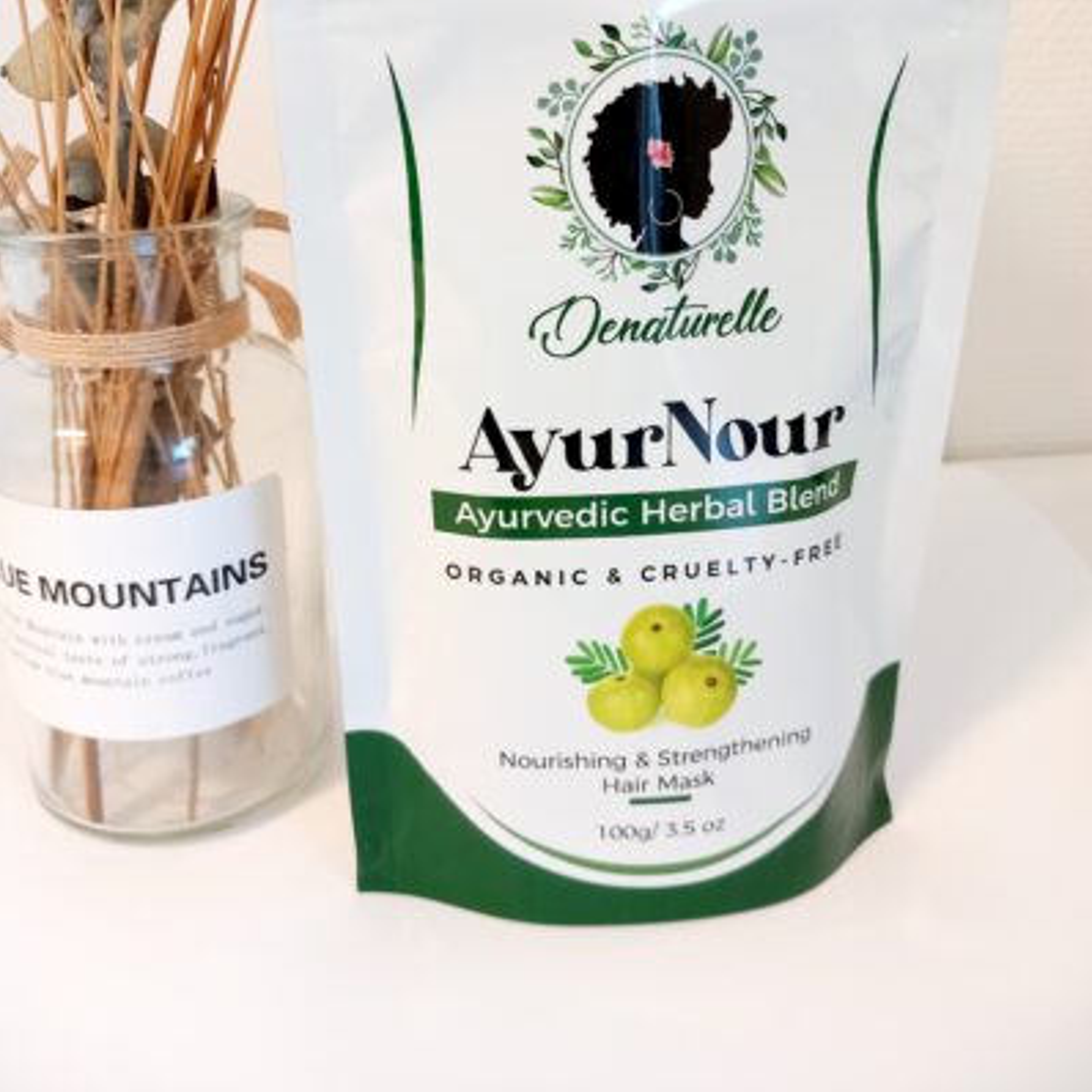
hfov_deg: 51.1
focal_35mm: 32
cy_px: 377
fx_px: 1142
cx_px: 546
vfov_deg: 50.3
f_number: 1.8
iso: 250
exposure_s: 1/25
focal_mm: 4
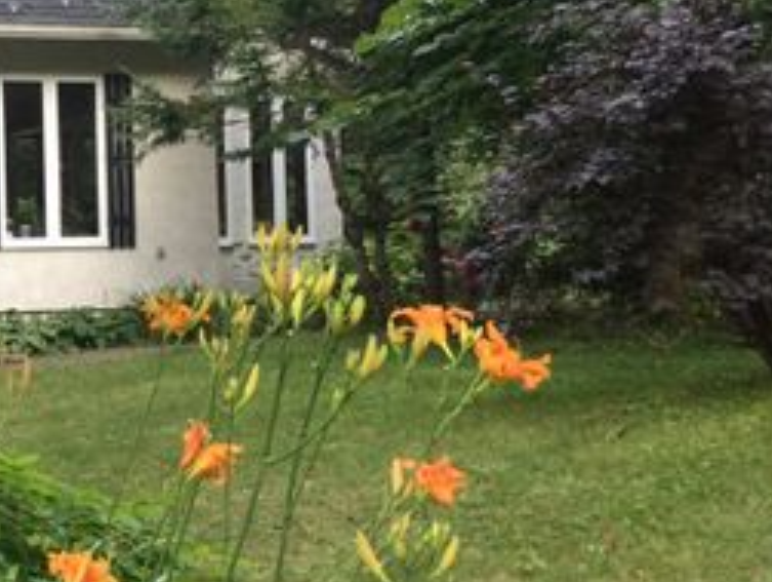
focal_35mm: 74
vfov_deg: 19.9
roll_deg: +1.1
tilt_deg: +2.2
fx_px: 1653
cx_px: -49
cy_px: 225
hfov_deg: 24.7
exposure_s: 1/30
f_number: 2.4
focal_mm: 3.3
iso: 25
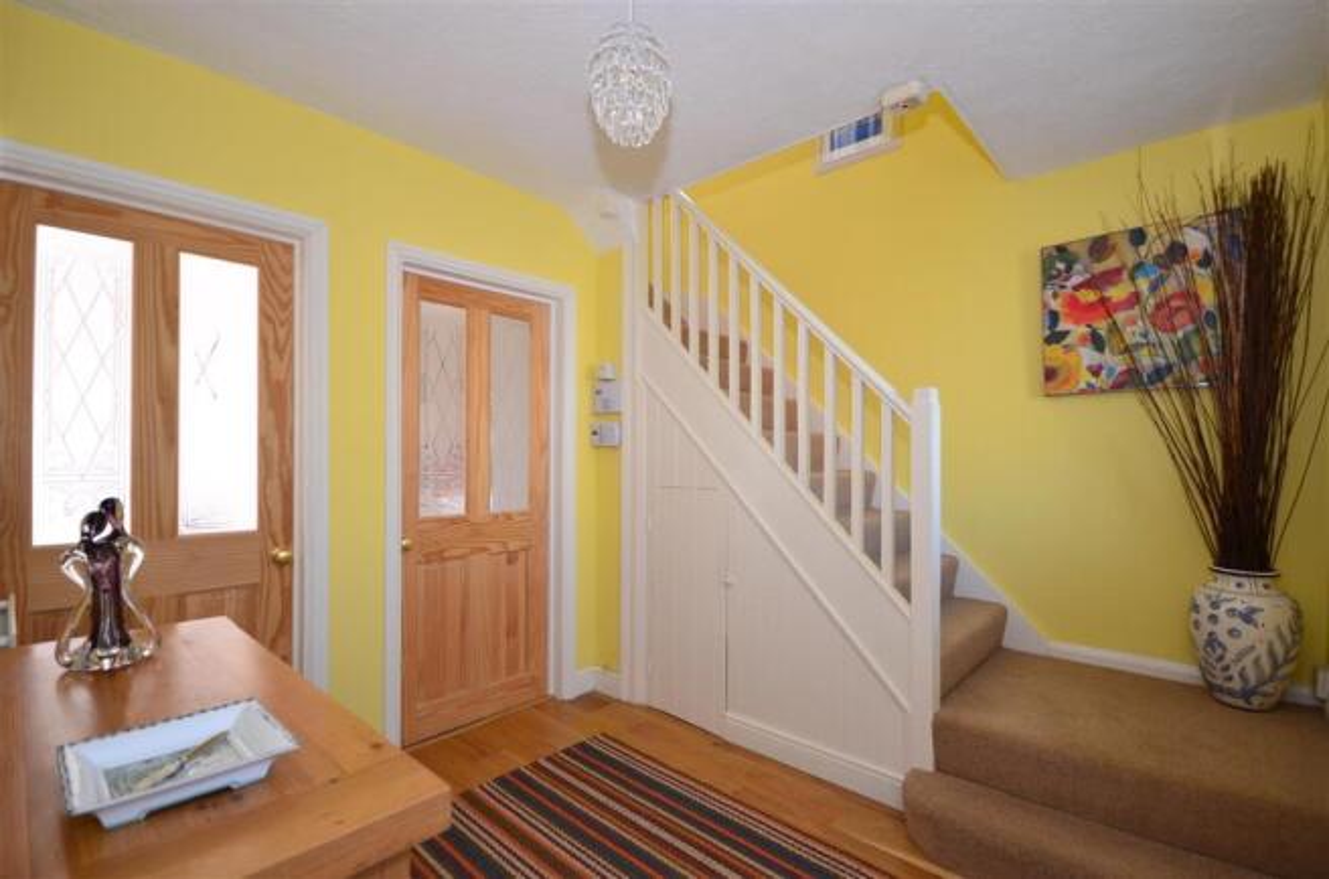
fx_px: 552
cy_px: 440
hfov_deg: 100.5
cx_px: 664
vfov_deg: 77.0
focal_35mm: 15
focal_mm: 10
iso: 200
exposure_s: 1/15
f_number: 5
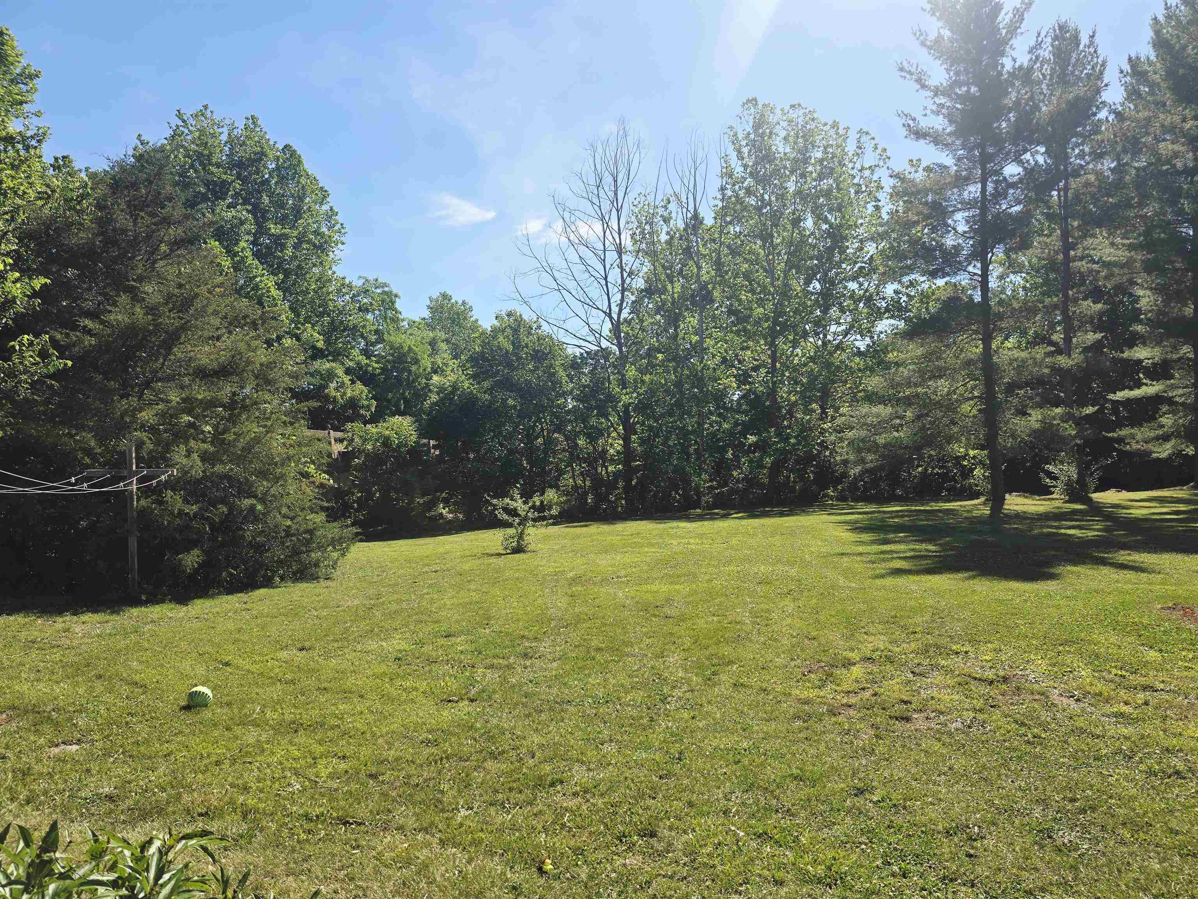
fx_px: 796
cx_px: 599
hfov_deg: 73.9
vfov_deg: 58.9
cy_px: 450
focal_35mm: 23
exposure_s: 1/769
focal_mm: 6.3
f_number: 1.7
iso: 12
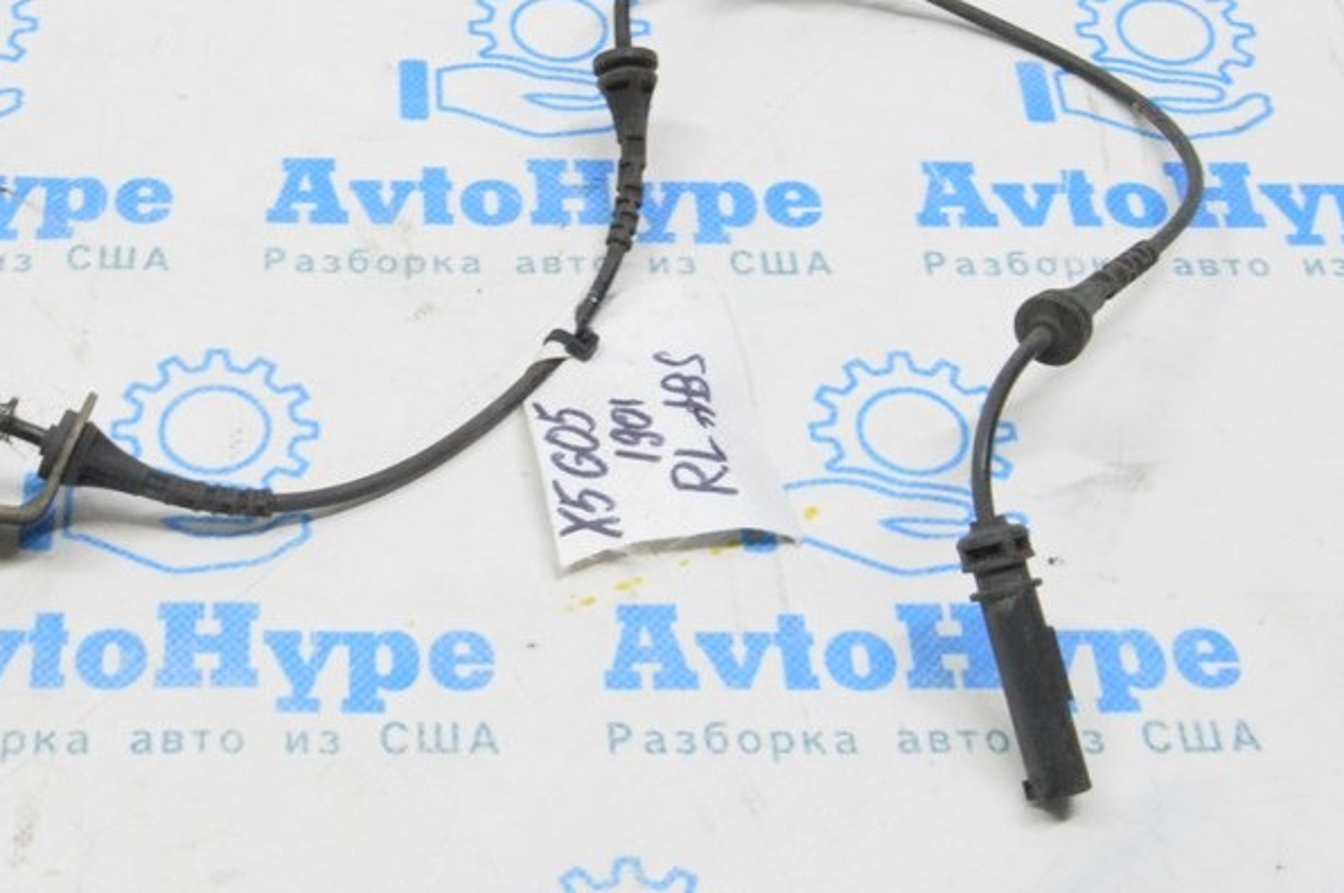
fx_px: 2499
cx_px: 372
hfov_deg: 29.7
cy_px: 317
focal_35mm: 67
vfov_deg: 20.2
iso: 6400
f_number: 20
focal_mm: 26
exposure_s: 1/20
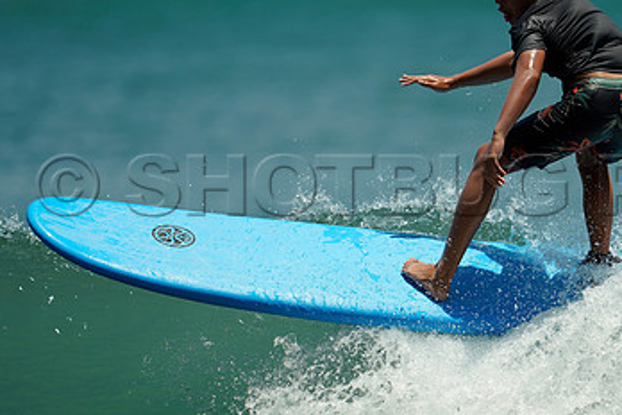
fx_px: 11523
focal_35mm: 667
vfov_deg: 2.1
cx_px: 470
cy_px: 167
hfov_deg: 3.1
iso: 125
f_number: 2.8
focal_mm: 400
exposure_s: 1/1600
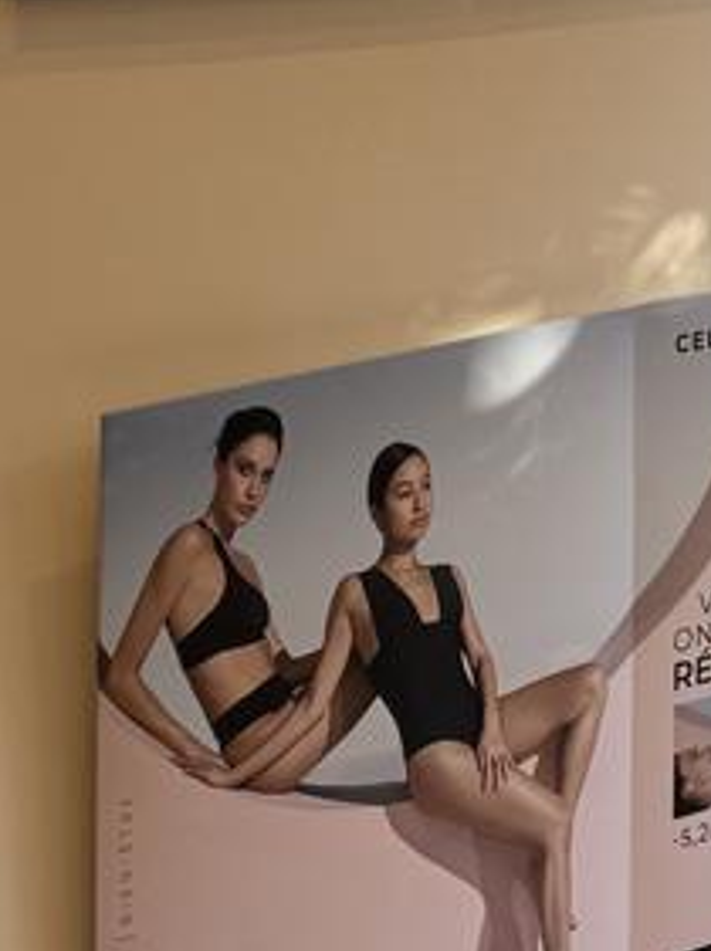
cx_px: 1733
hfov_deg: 10.0
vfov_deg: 15.2
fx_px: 3513
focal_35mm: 128
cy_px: 27
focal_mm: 6.76
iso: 64
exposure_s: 1/121
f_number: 1.78
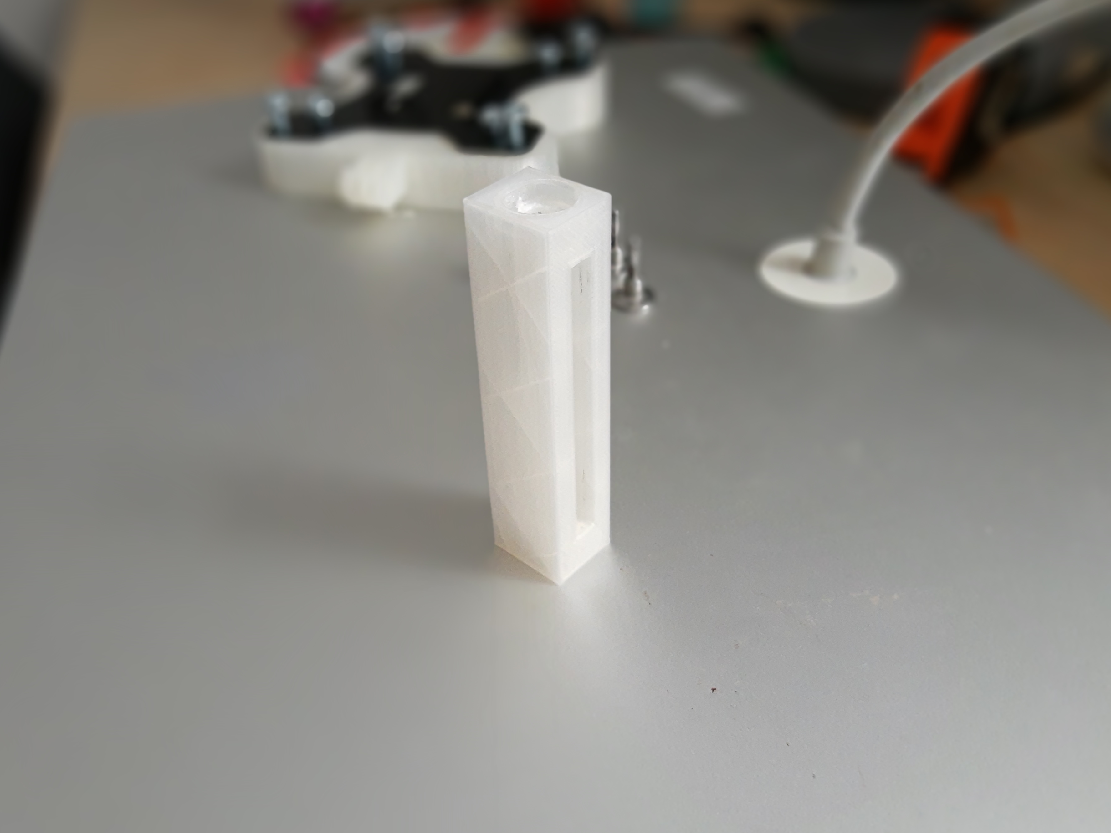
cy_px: 429
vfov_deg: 46.8
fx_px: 963
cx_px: 494
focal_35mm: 30
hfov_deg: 59.8
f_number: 1.8
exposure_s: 1/50
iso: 577
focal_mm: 3.95
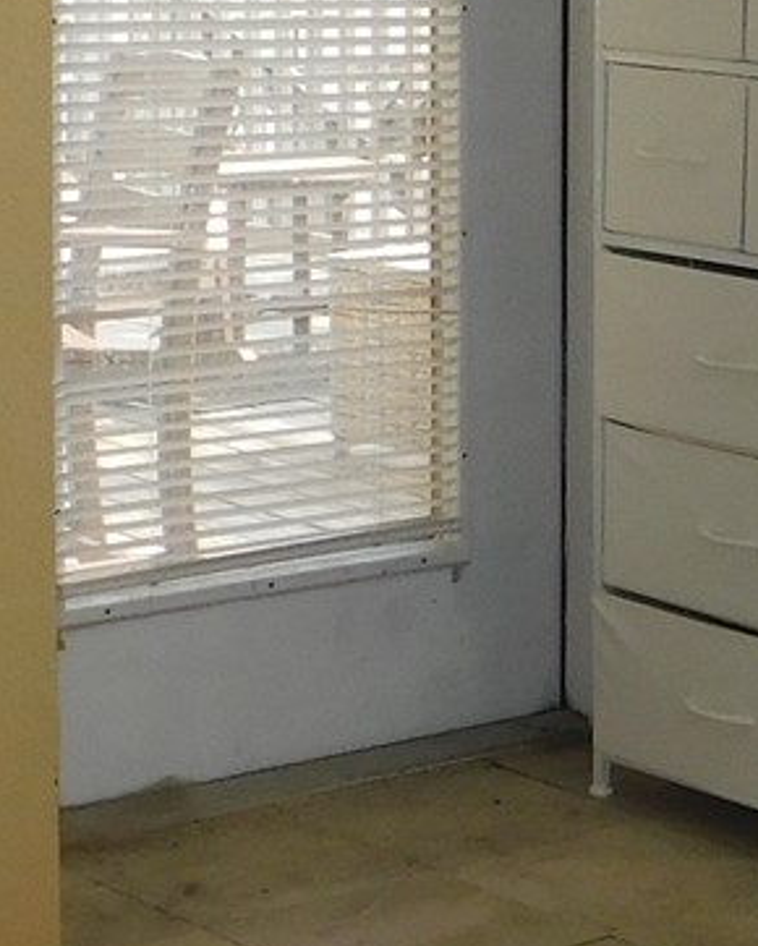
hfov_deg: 11.8
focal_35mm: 127
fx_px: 3558
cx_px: 959
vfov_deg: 15.0
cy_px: 128
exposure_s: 1/320
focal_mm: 4
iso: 125
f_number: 3
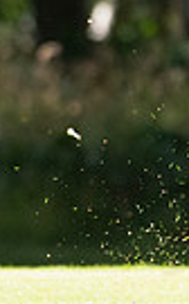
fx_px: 16263
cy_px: -124
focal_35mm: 1967
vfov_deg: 1.1
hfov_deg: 0.7
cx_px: 513
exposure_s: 1/1600
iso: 1000
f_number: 5.6
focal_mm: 250
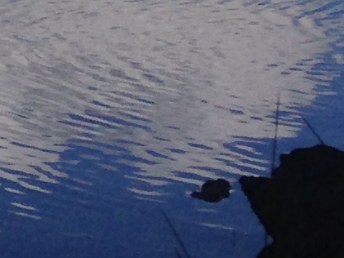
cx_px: -777
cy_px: -306
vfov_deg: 5.6
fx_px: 2545
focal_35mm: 256
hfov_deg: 6.8
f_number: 2.4
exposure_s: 1/2584
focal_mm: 4.12
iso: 50
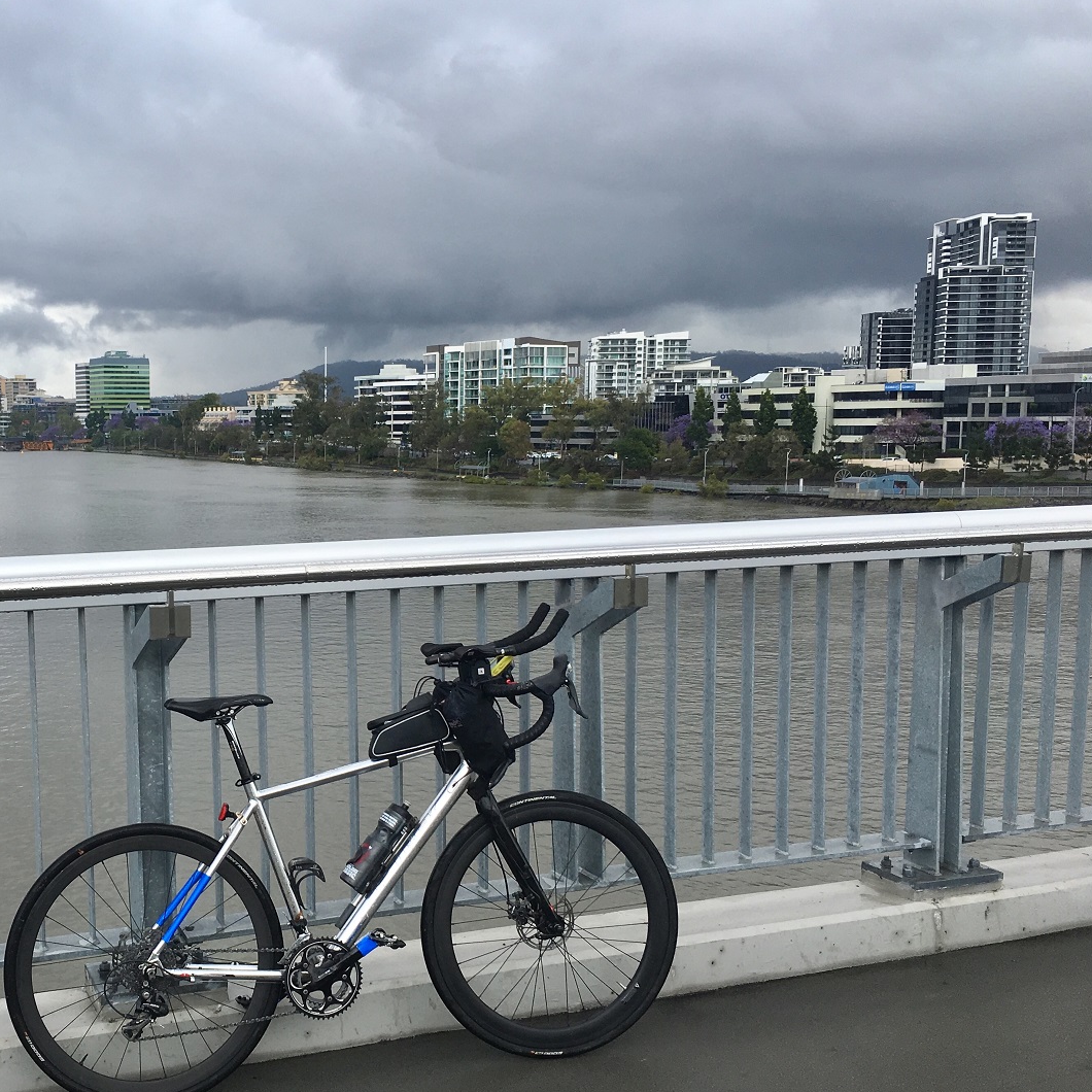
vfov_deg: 42.8
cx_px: 269
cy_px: 590
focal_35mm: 39
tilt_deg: -6.5
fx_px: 1392
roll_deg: +0.0
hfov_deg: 41.5
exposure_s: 1/785
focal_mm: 4.15
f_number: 2.2
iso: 25
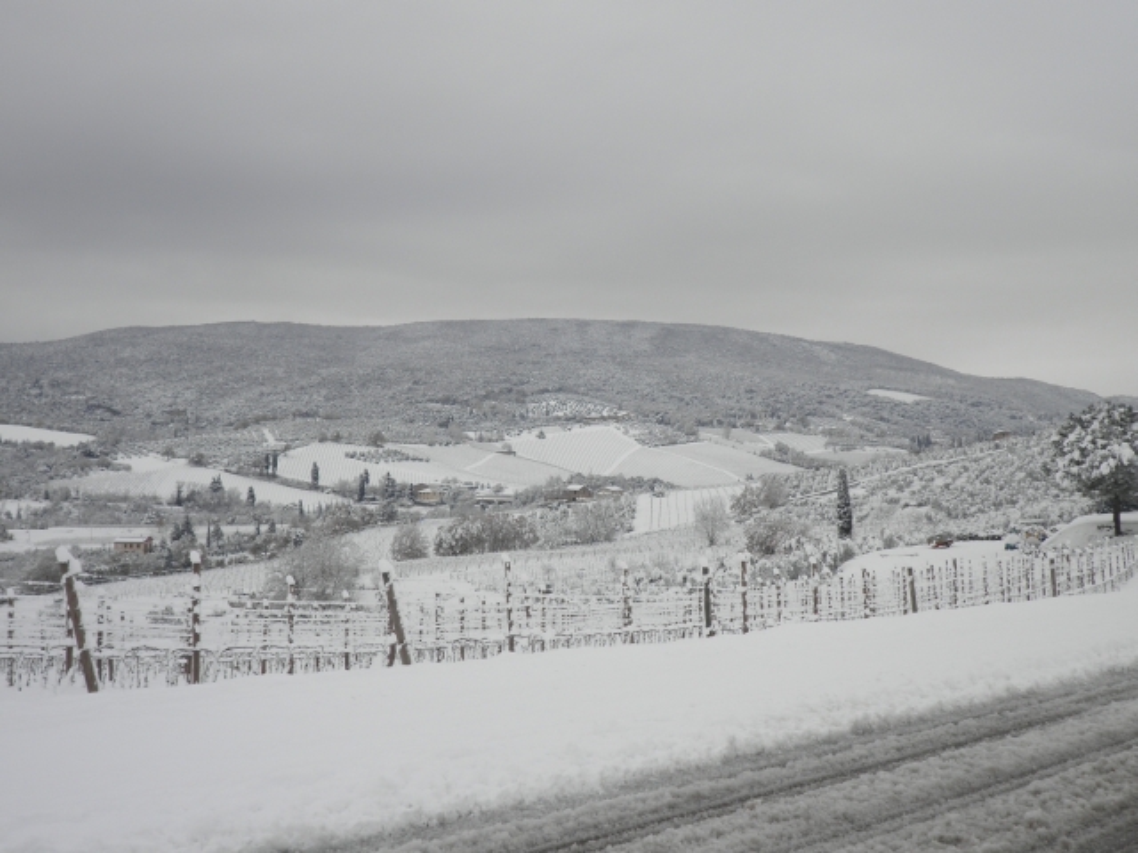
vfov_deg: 32.2
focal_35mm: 45
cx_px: 569
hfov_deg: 42.1
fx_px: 1479
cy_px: 426
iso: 64
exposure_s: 1/400
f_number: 4.4
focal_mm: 8.2
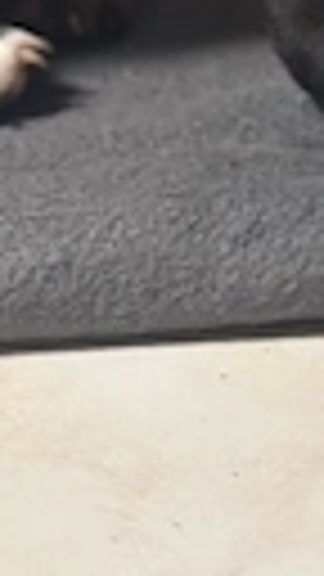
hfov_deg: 7.4
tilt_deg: -20.0
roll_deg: -5.6
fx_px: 2490
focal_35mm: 163
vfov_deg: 12.9
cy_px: -108
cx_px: 256
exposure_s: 1/40
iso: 320
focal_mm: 6.86
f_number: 1.78
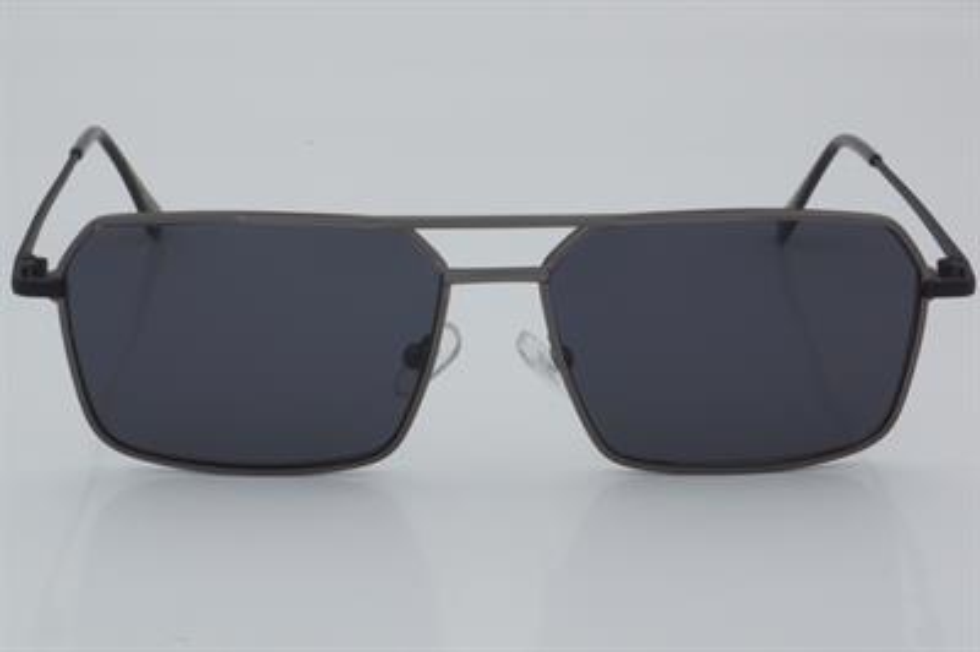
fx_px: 2244
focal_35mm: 82
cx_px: 490
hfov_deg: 24.6
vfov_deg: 16.5
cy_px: 326
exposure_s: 1/4
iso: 100
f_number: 32
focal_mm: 55
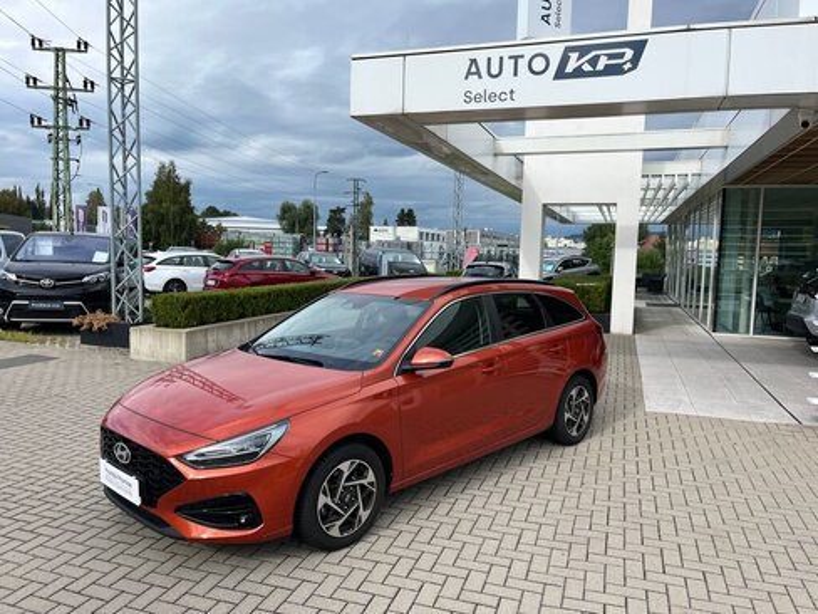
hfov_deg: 67.3
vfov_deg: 53.1
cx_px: 409
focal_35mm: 26
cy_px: 307
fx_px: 614
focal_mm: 5.1
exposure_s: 1/2755
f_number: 1.6
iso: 50
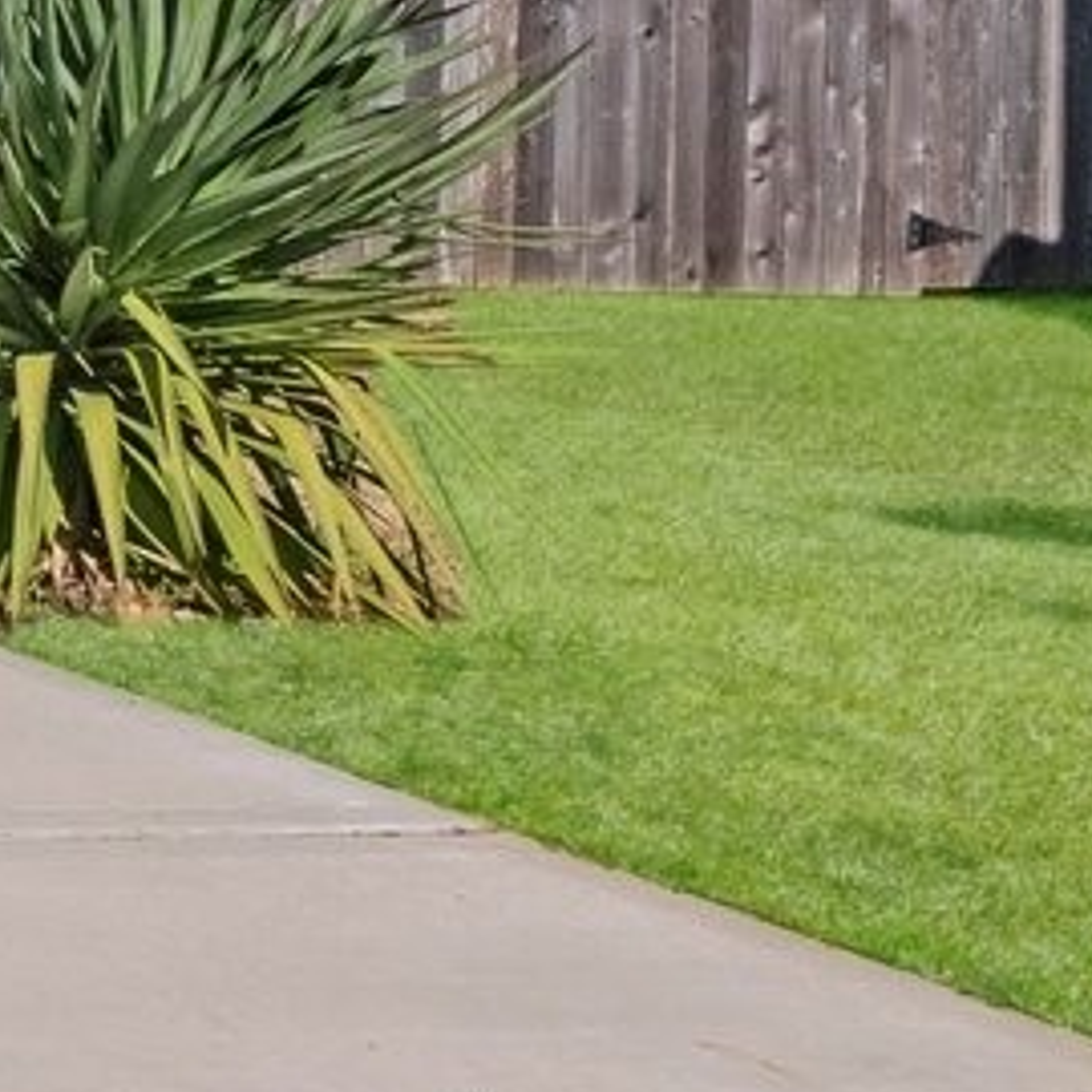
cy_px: 192
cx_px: -2415
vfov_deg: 16.4
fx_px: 3768
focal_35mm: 106
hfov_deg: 10.3
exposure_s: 1/1600
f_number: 10
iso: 800
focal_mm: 16.4
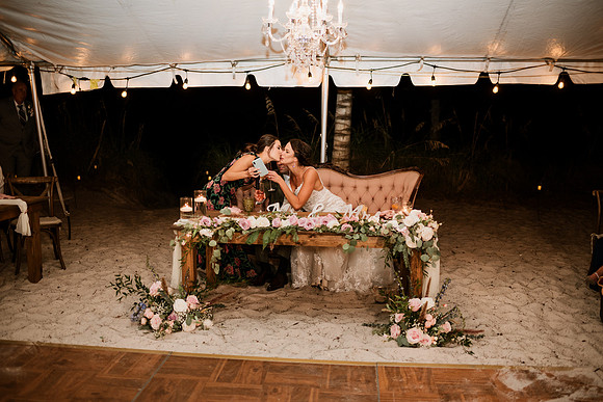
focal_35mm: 35
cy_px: 201
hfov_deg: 54.4
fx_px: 586
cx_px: 302
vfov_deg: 37.9
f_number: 2
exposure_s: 1/160
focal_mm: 35
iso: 500
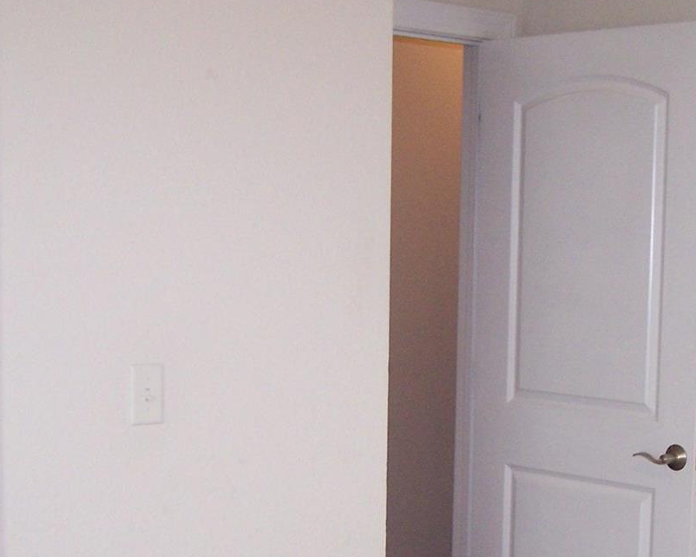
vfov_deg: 20.4
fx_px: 1525
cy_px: 457
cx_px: 469
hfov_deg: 25.6
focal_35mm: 74
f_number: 2.8
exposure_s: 1/90
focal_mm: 6.3
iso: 140
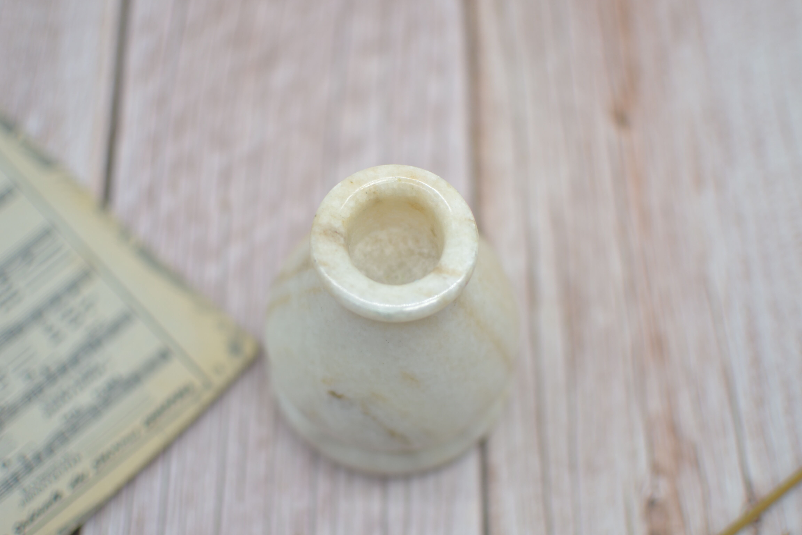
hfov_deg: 37.9
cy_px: 268
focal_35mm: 52
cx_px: 401
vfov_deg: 25.8
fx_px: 1169
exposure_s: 1/500
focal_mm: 35
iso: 100
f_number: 1.8
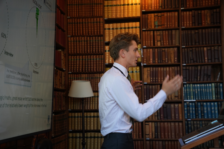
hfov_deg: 36.4
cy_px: 74
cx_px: 112
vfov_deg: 24.7
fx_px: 341
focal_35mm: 55
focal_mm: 36.5
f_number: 2.8
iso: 250
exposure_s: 1/50
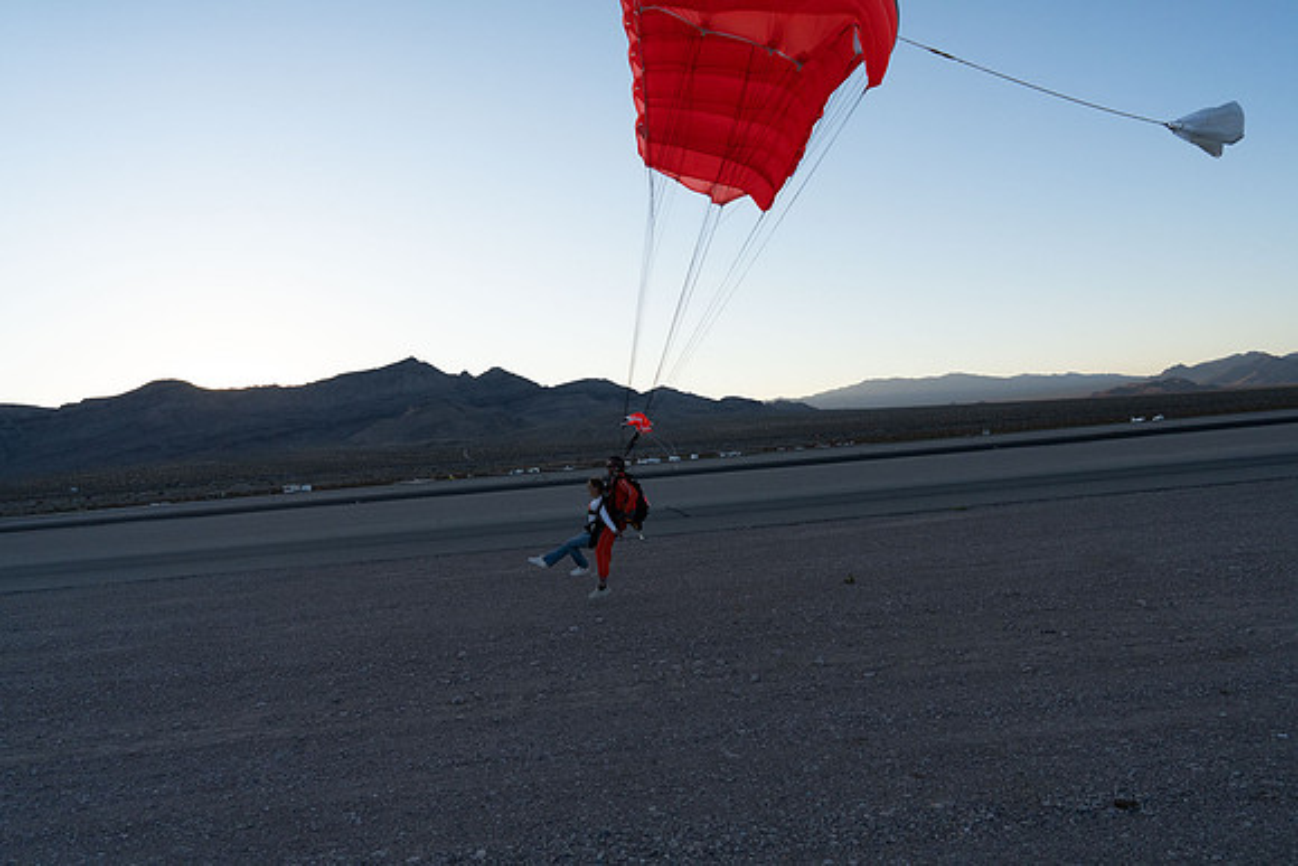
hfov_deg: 73.7
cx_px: 649
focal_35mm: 24
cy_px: 433
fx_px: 865
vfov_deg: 53.2
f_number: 6.3
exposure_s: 1/2000
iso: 1250
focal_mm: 24
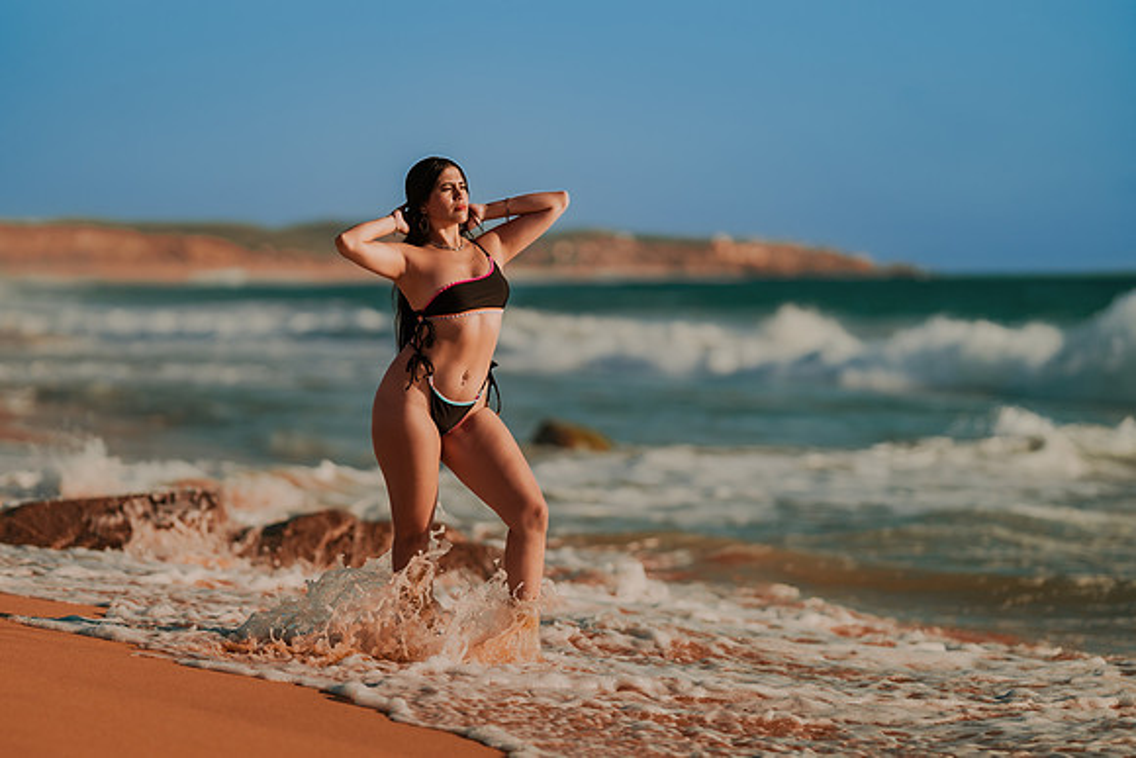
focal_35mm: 136
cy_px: 379
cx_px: 568
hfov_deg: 15.1
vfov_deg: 10.1
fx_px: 4283
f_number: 2
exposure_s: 1/8000
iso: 50
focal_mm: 135
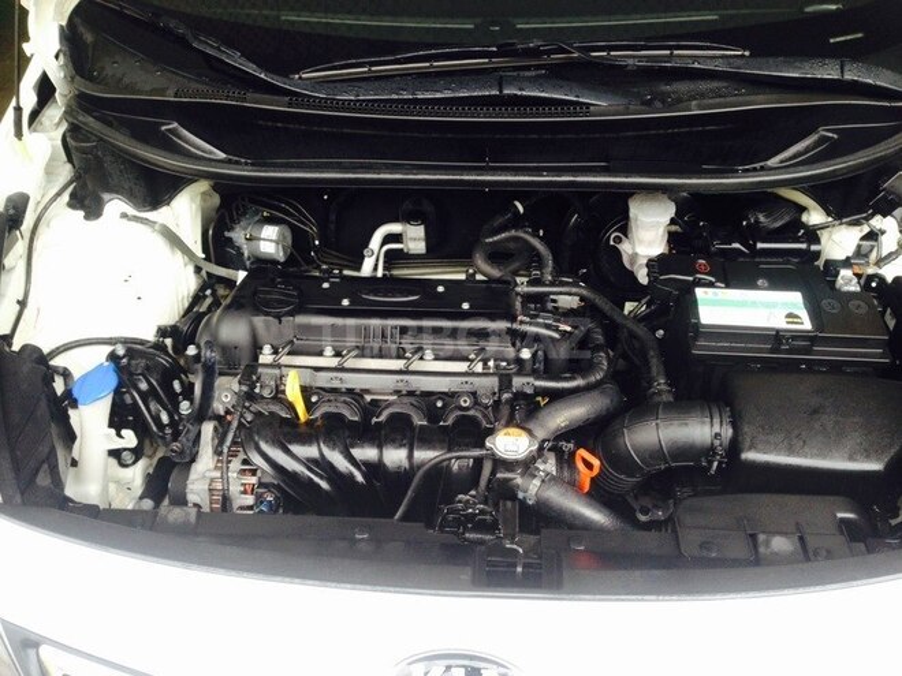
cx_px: 451
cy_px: 338
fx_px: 860
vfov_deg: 42.9
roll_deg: +1.1
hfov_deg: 55.4
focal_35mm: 33
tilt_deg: -39.1
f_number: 2.4
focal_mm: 4.12
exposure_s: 1/20
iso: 50
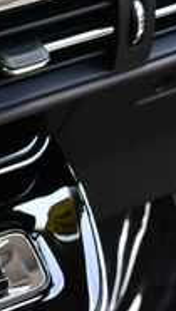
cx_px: -193
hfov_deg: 8.8
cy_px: -25
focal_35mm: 130
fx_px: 1076
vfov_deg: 16.1
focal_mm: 18
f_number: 3.5
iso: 500
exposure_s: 1/250
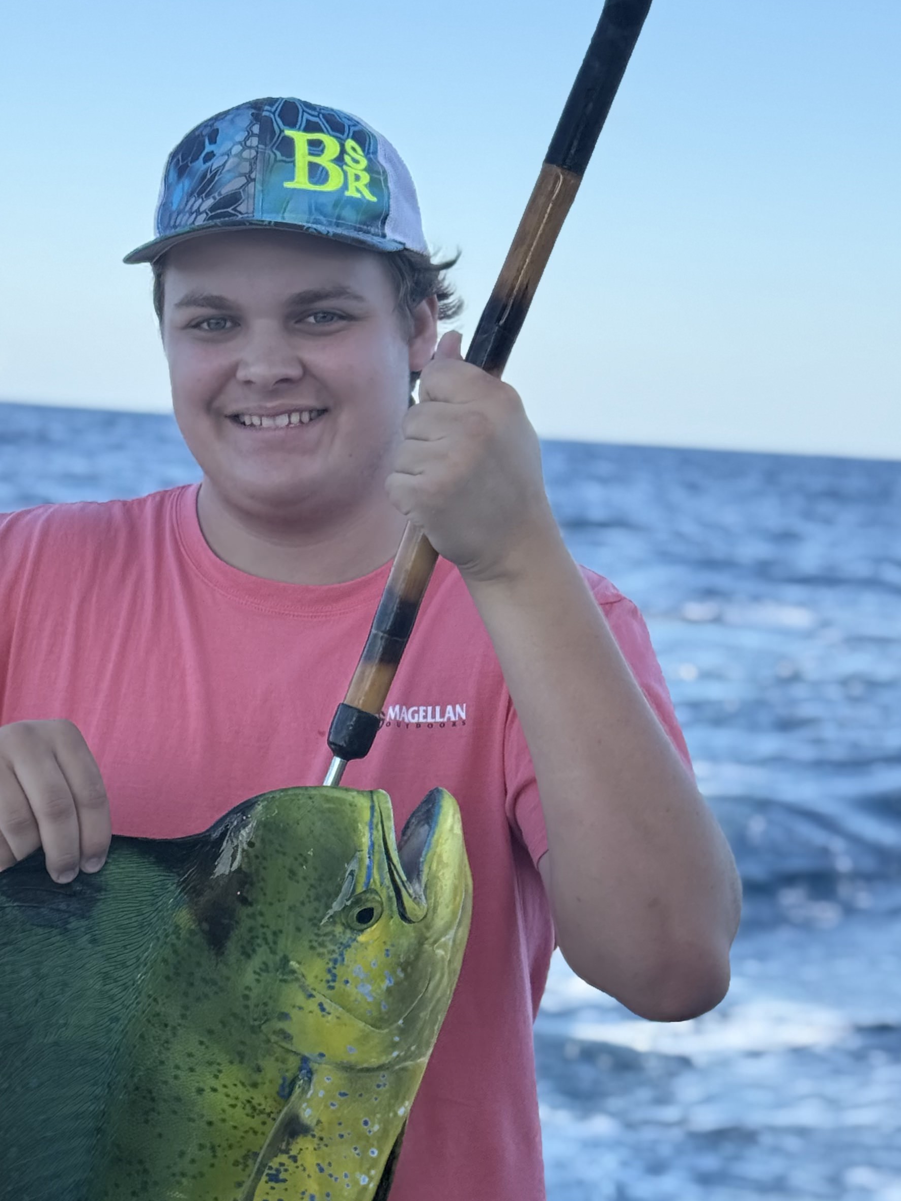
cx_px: 272
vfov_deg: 23.4
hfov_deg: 17.9
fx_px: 2846
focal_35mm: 82
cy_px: 995
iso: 100
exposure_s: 1/2342
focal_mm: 6.76
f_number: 1.78
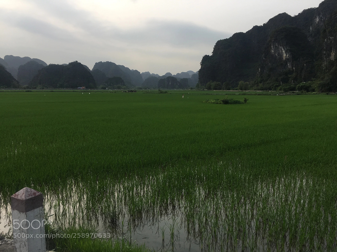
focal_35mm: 29
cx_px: 168
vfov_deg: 48.2
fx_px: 282
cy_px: 126
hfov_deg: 61.7
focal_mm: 4.15
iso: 25
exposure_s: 1/1451
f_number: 2.2
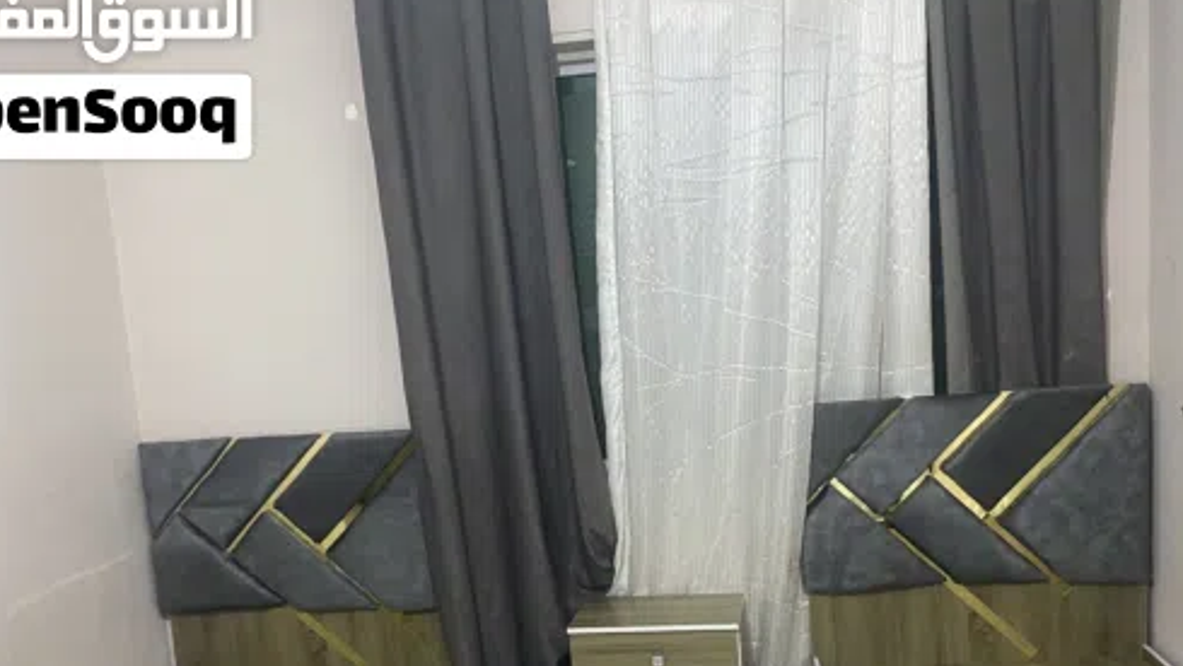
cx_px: 616
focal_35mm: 37
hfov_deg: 54.0
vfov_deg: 31.4
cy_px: 507
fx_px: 1161
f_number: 1.8
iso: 400
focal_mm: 4.25
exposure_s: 1/33
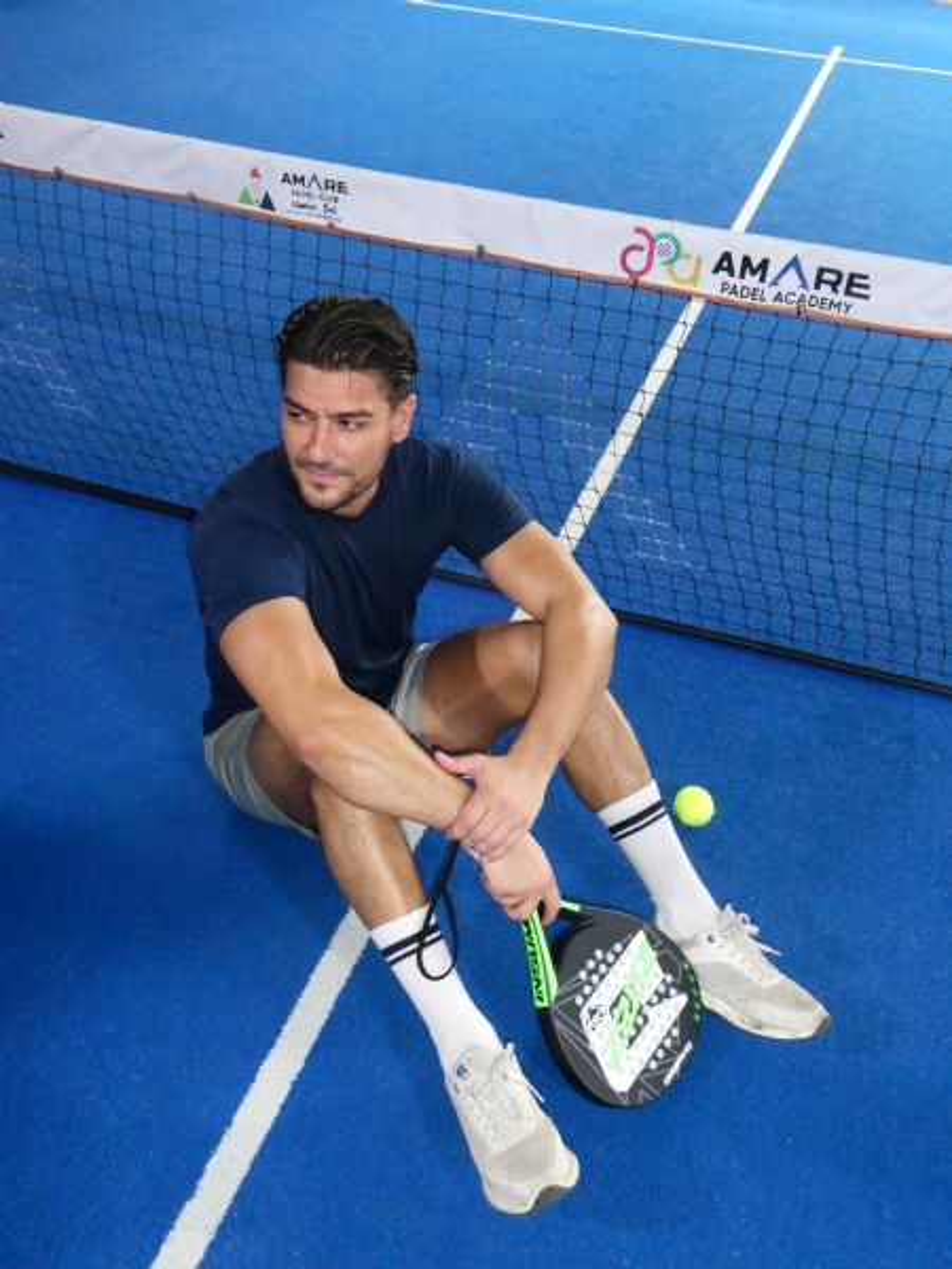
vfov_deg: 55.4
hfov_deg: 42.9
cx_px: 476
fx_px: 1210
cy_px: 634
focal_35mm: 33
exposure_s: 1/125
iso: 800
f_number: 3.6
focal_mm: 5.8
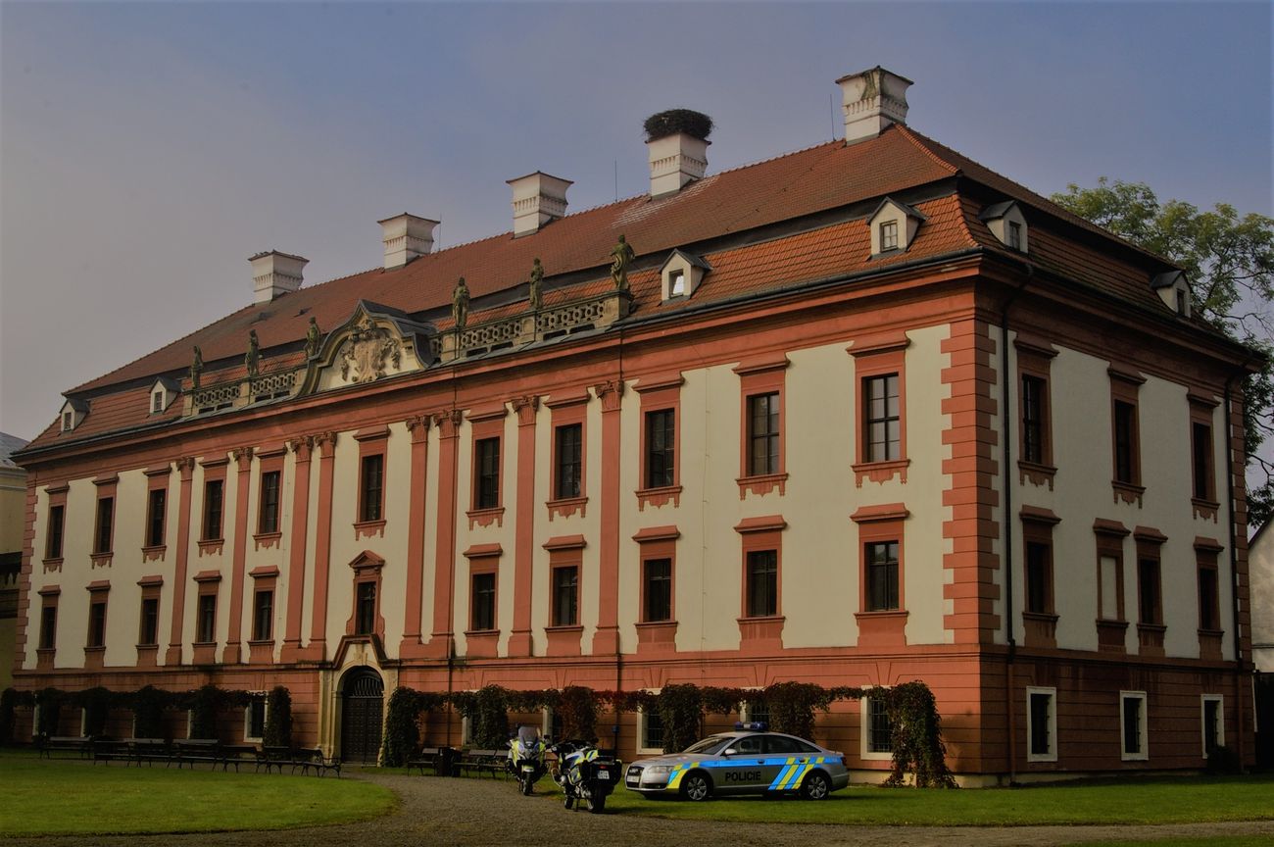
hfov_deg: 42.4
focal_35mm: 46
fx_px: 1644
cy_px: 424
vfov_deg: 28.9
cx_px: 637
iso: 200
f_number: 16
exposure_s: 1/180
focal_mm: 31
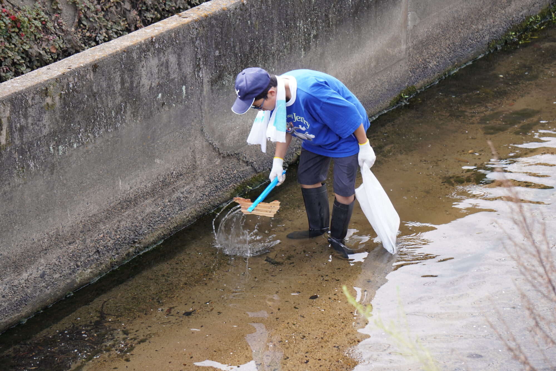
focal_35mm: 114
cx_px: 278
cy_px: 186
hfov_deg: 17.9
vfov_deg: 12.0
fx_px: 1760
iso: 125
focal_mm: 76
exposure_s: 1/160
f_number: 5
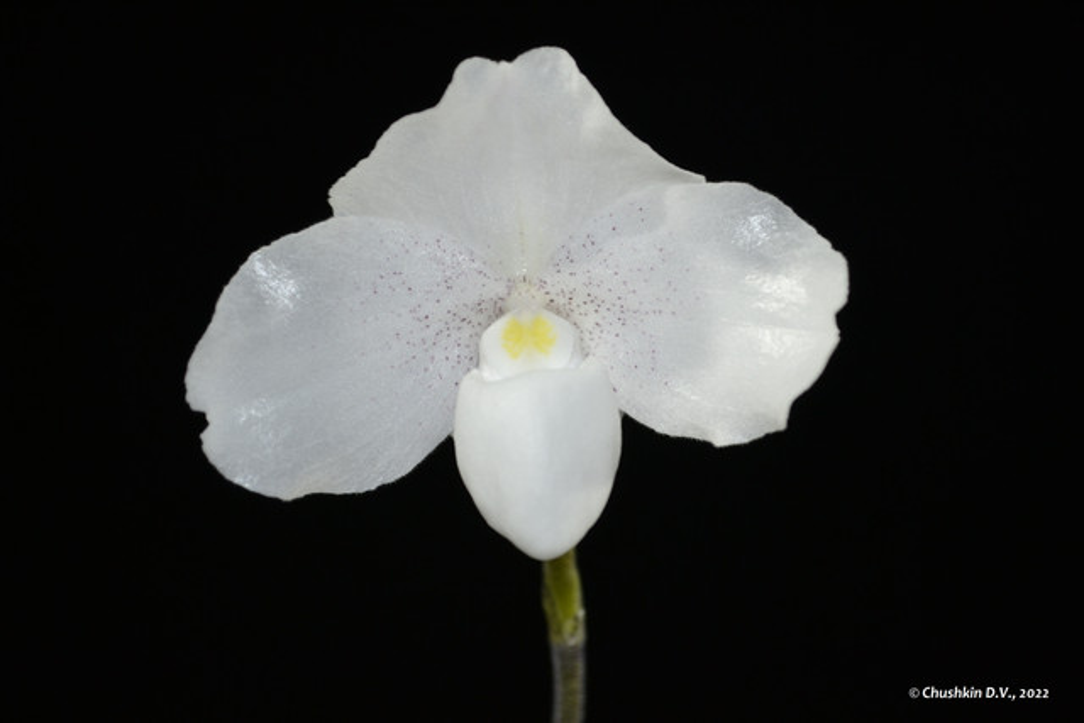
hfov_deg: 24.6
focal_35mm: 82
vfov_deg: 16.6
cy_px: 362
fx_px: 2485
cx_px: 542
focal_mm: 55
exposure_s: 1/60
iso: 400
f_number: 5.6
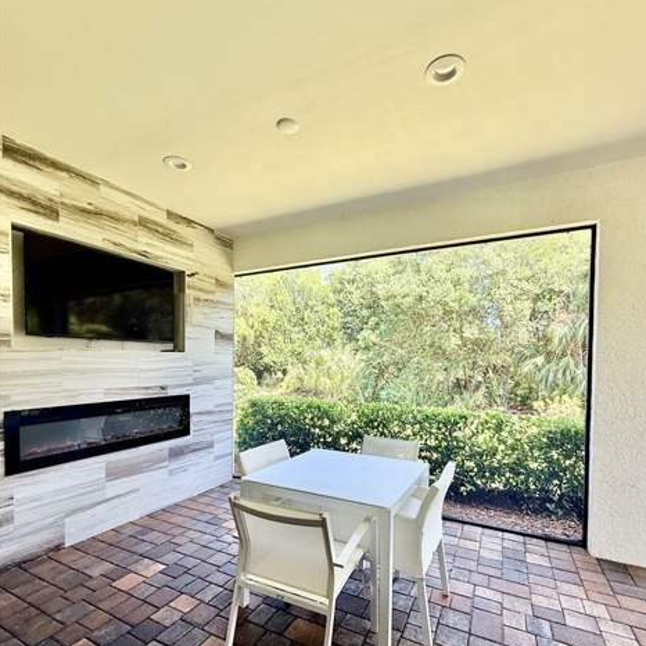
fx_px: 359
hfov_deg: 84.0
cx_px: 329
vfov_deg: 83.3
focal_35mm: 17
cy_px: 374
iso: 40
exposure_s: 1/99
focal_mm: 2.22
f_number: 2.2
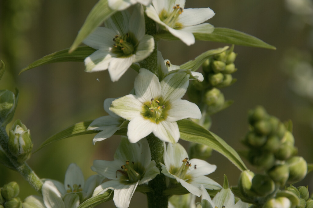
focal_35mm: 300
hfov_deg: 6.9
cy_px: 104
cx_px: 156
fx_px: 2605
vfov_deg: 4.6
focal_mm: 200
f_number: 10
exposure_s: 1/400
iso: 200
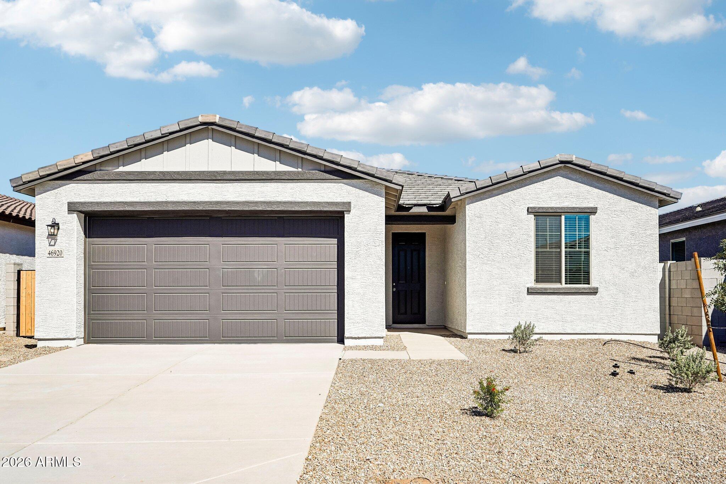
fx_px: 595
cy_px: 242
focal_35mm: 30
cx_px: 363
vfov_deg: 44.3
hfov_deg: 62.8
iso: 400
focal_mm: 29.5
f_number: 8
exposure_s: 1/1600
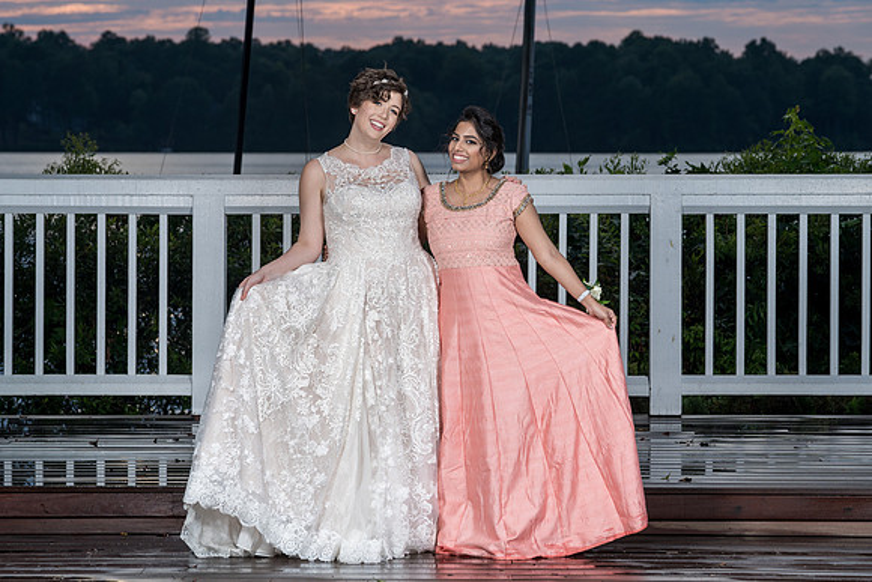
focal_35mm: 140
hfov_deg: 14.6
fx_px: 3397
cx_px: 406
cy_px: 279
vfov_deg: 9.8
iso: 100
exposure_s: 1/200
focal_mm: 129
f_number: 8
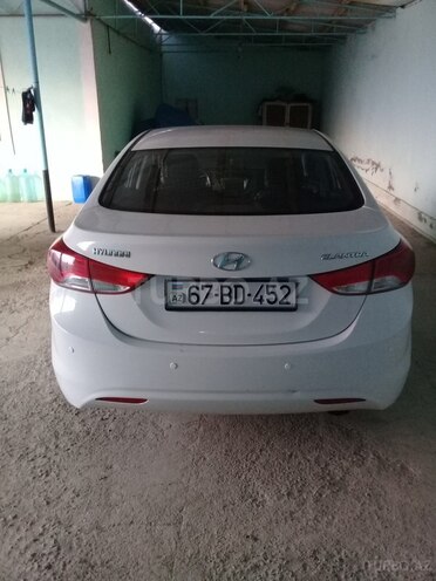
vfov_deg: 58.4
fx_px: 521
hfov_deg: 45.4
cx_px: 218
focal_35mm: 31
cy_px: 290
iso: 200
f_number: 2.2
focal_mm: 3.3
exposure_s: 1/20
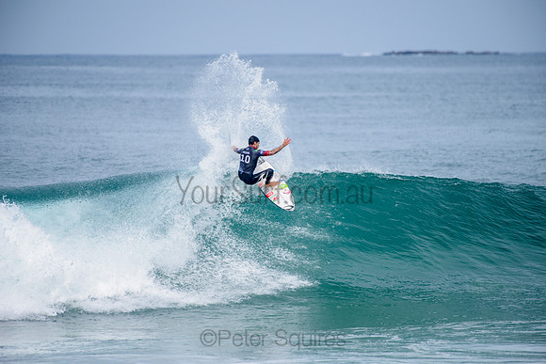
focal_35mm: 500
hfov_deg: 4.1
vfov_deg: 2.8
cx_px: 273
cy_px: 182
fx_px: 7585
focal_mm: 500
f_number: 5.6
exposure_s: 1/2000
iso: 250
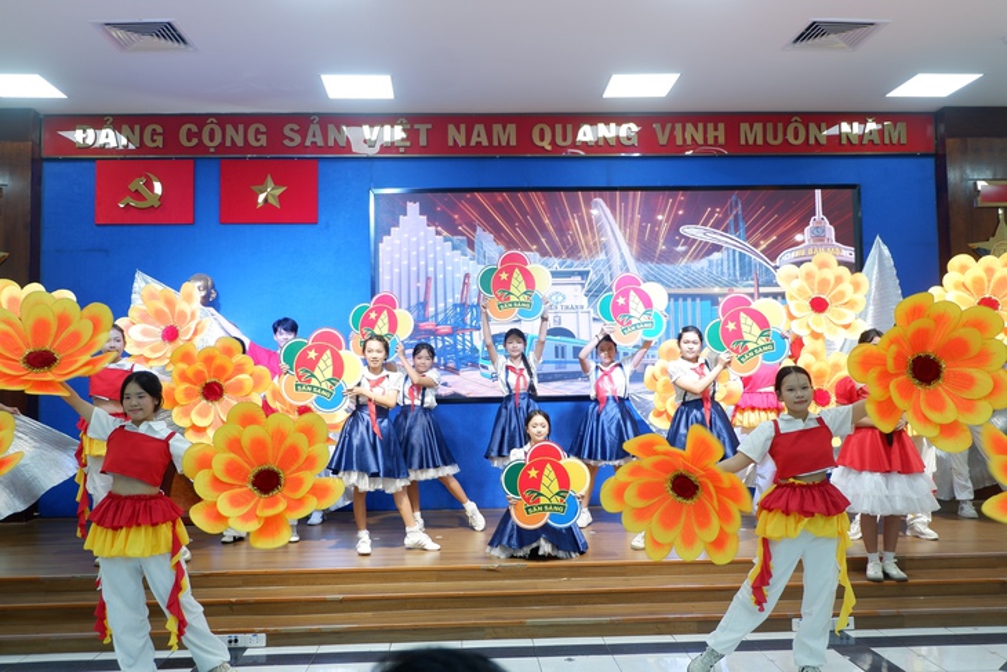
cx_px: 504
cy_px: 336
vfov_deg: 43.6
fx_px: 839
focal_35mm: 30
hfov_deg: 61.9
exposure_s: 1/42
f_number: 3.8
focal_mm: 20.1
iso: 200
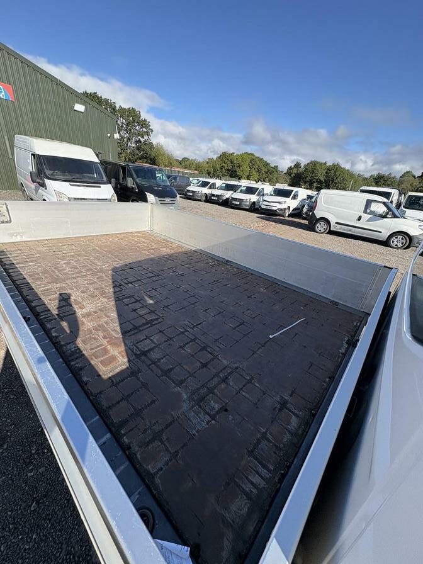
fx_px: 228
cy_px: 282
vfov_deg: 102.1
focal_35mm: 14
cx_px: 212
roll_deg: -4.7
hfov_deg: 85.7
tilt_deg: -25.8
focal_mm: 2.22
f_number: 2.2
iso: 64
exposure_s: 1/1048
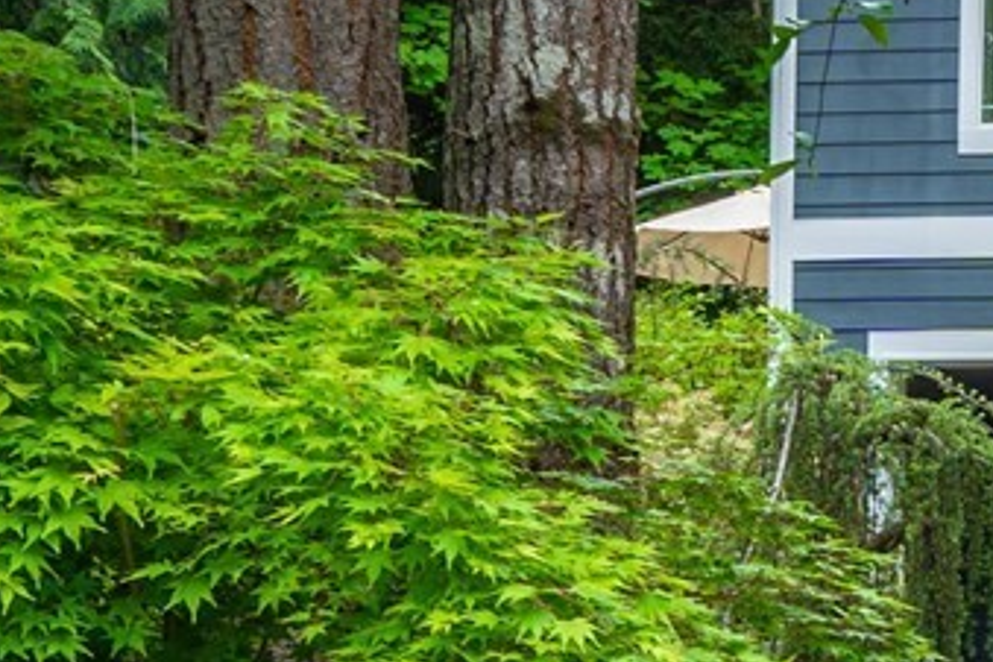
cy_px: 119
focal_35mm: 120
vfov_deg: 11.4
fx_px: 3310
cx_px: 1926
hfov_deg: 14.5
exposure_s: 1/30
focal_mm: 24
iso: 125
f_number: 7.1
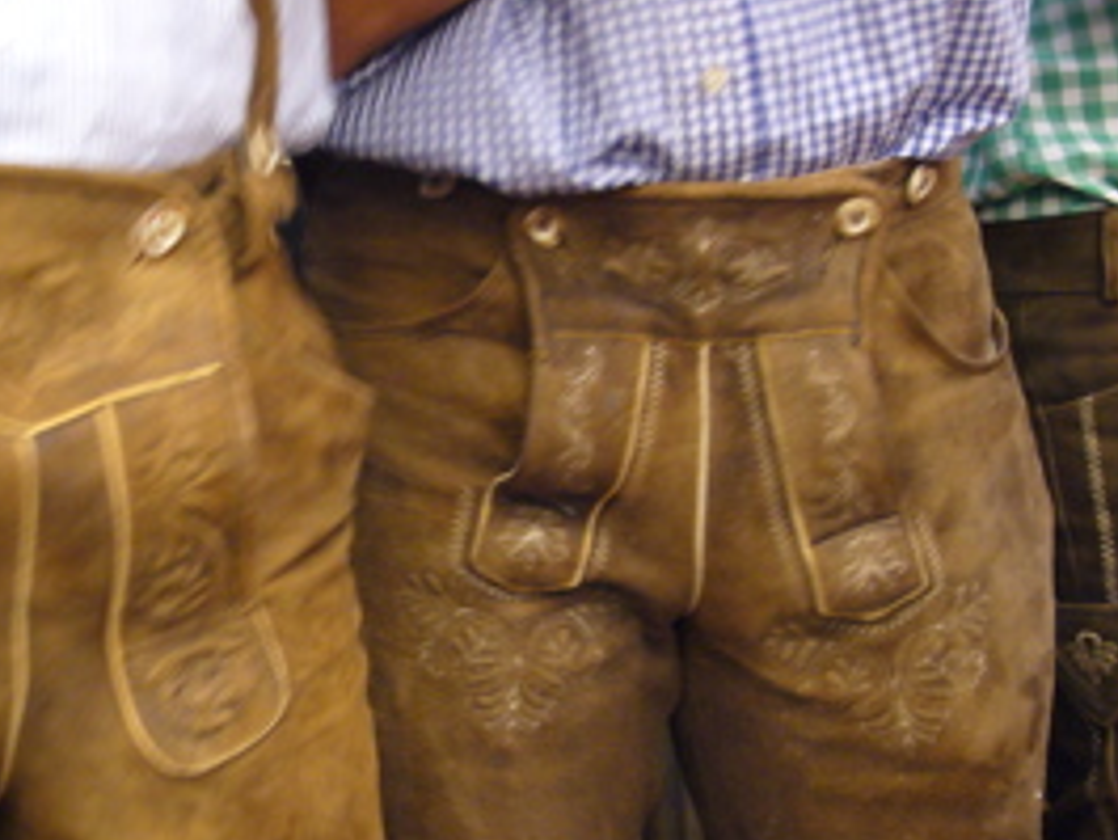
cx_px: 321
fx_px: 2391
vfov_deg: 19.8
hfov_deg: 26.1
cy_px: 604
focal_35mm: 74
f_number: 3.6
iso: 200
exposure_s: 1/8
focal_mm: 8.1
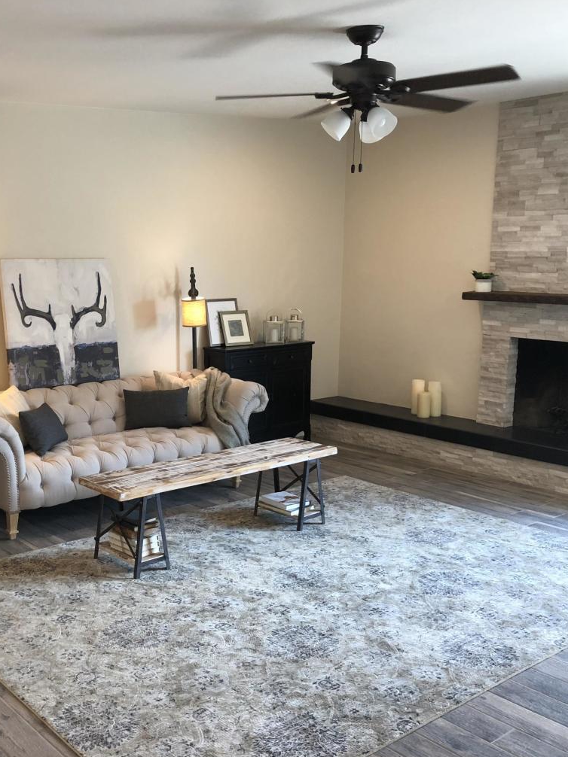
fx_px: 832
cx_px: 148
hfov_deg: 36.9
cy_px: 378
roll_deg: -0.5
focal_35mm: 38
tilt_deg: -9.6
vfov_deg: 49.0
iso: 32
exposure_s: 1/30
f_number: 1.8
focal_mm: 4
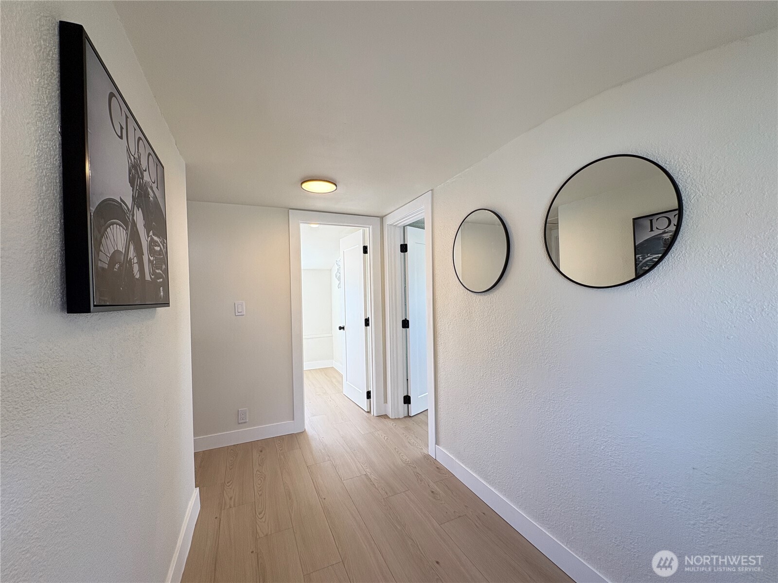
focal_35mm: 14
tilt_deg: -0.1
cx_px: 389
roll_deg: +1.7
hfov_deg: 102.1
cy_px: 292
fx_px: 315
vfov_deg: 85.7
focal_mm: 2.22
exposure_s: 1/135
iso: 64
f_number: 2.2
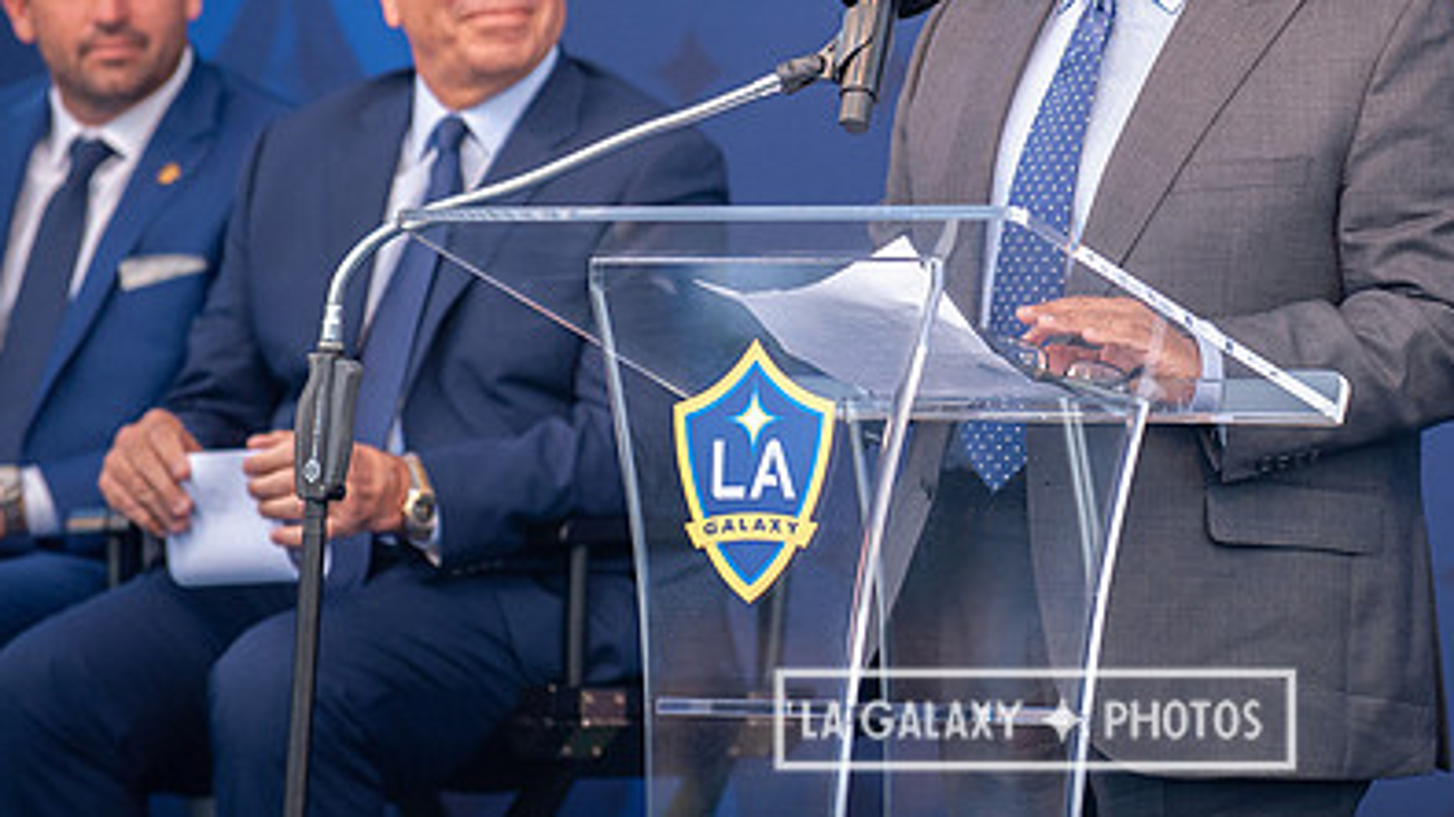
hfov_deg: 6.5
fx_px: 12836
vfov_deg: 3.6
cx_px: 1122
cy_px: 107
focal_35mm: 333
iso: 1600
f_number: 2.8
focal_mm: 200
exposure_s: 1/1250
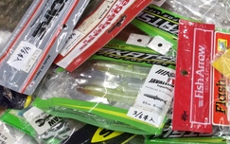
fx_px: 508
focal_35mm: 81
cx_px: 242
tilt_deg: -65.5
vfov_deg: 16.0
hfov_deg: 24.1
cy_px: 112
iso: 25
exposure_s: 1/40
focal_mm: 3.3
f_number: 2.4
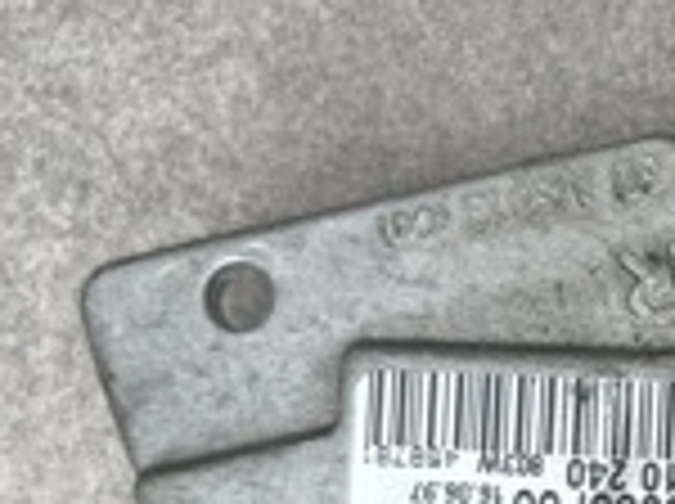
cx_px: 1098
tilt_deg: -85.3
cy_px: 569
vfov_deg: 13.0
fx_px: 2161
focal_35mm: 111
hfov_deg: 15.9
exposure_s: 1/285
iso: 40
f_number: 1.6
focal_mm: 5.1
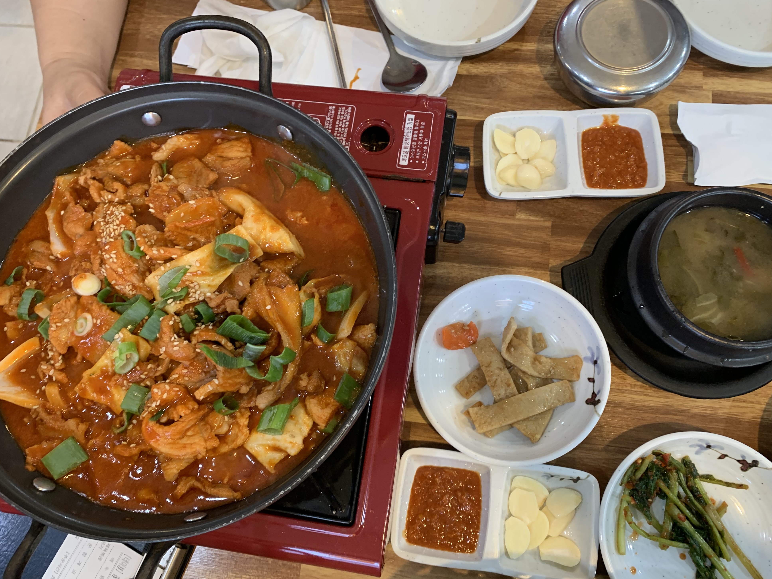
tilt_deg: -73.7
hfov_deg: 65.3
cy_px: 296
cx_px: 389
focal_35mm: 27
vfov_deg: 51.3
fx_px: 602
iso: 160
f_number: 1.8
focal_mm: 4.25
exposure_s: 1/60
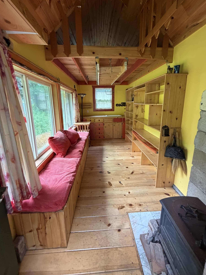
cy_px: 128
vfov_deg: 98.0
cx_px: 106
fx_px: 119
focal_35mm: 15
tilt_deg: -12.7
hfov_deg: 81.7
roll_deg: +1.7
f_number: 2.2
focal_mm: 2.22
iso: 320
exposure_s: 1/67
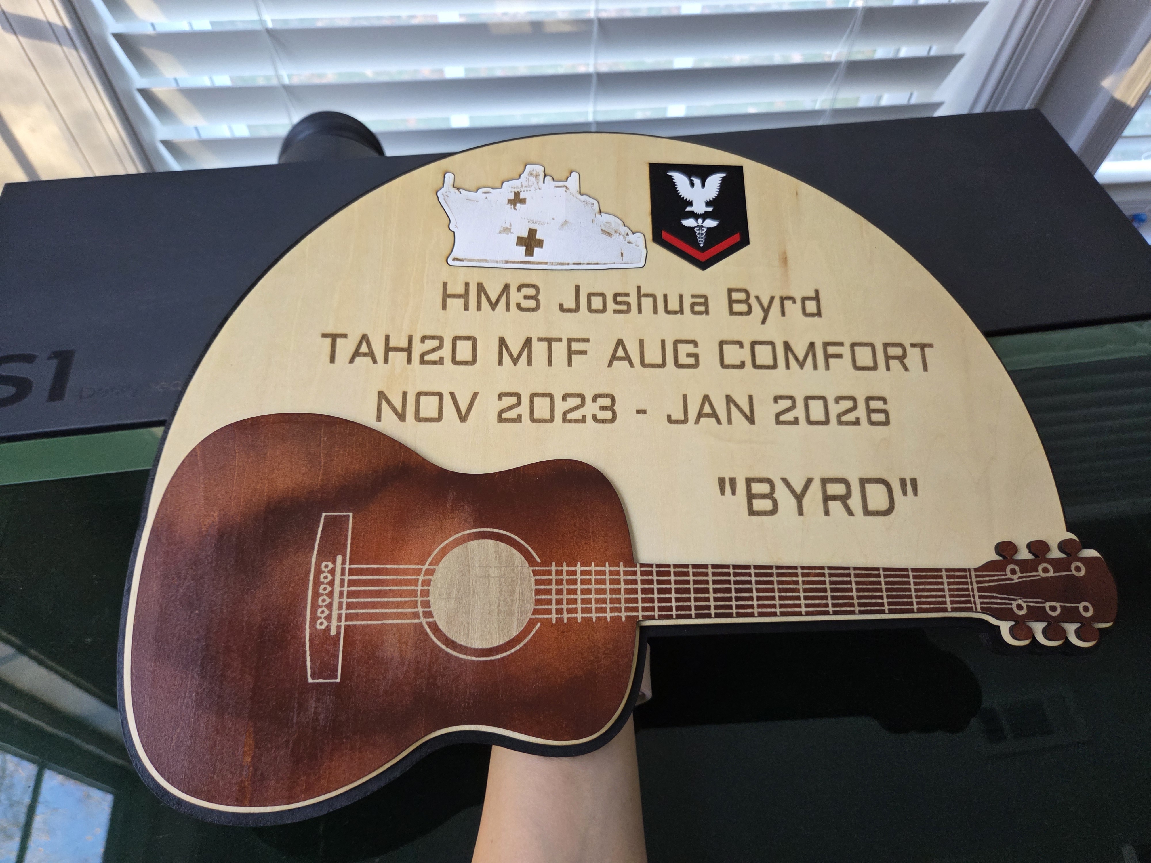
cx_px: 576
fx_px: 765
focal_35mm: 23
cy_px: 432
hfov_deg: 73.9
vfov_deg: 58.9
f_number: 1.8
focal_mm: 5.4
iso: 500
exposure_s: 1/120
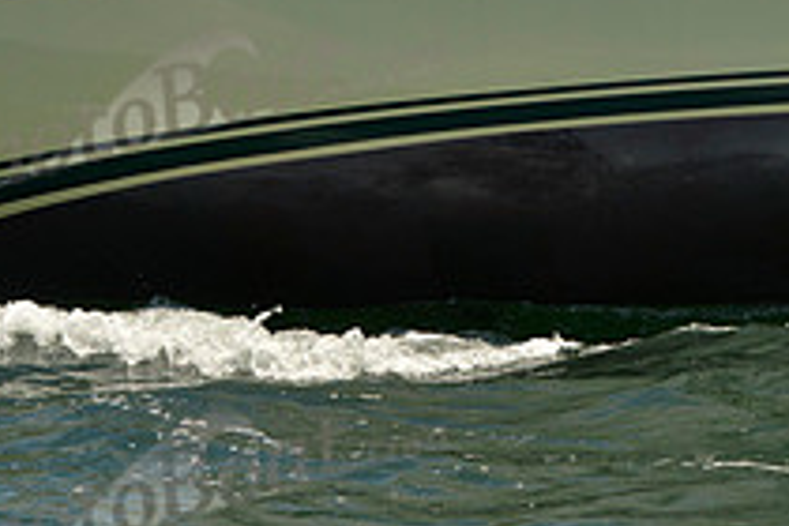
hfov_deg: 9.5
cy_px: -141
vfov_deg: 6.3
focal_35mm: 216
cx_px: 646
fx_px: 4734
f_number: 8
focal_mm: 78
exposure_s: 1/1600
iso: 280
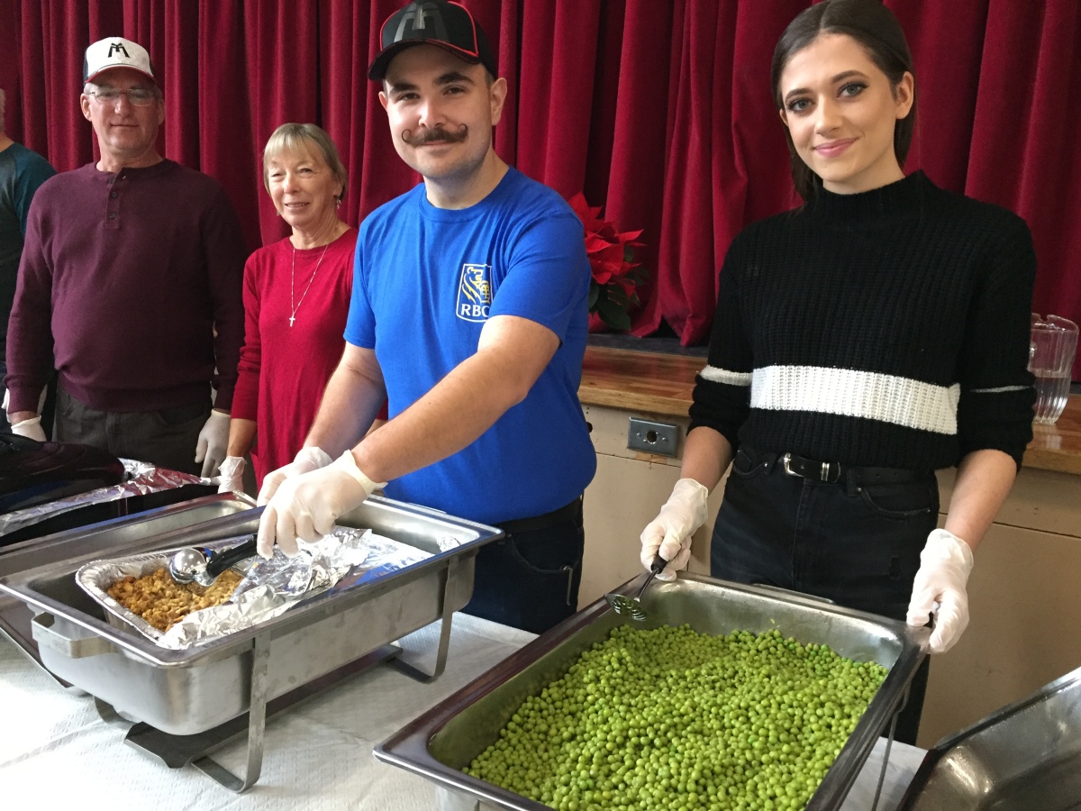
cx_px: 540
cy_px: 406
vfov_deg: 48.2
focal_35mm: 29
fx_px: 906
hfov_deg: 61.7
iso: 250
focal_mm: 4.15
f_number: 2.2
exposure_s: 1/30
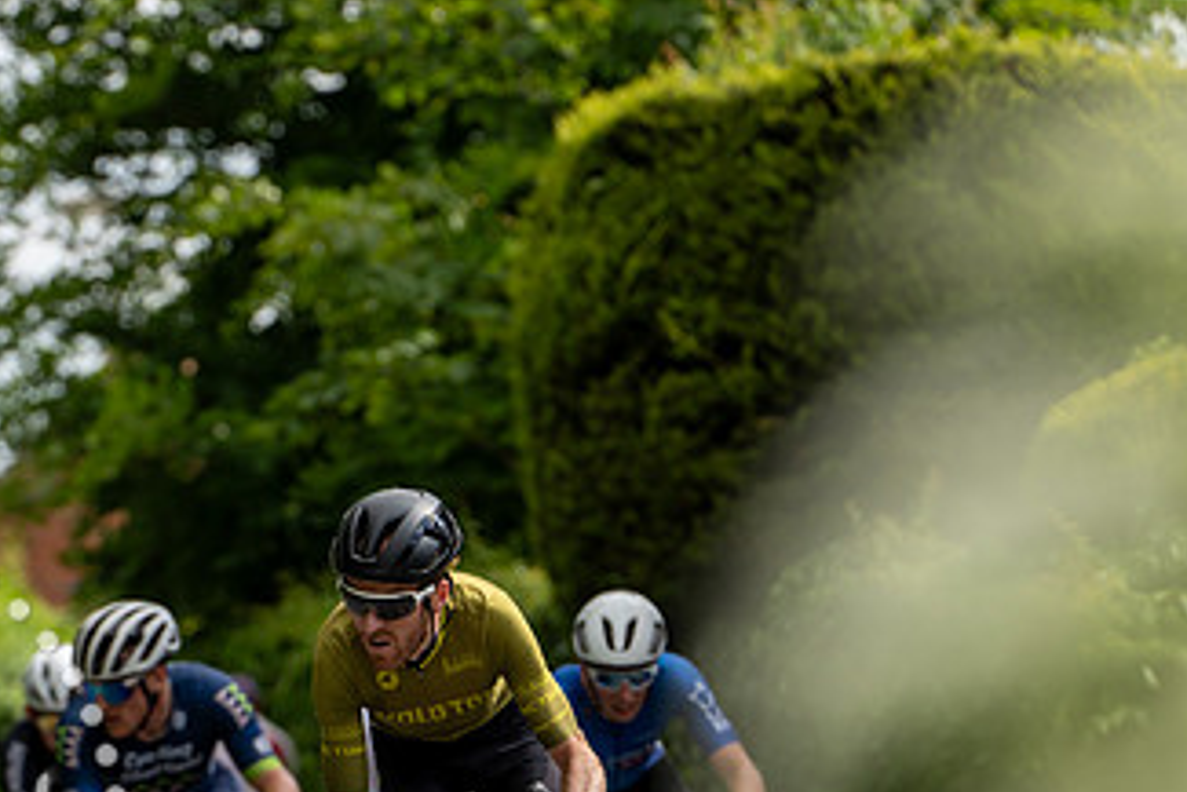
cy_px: 659
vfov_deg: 4.6
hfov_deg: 6.9
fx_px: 9830
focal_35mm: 298
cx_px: 354
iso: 100
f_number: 4
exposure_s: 1/640
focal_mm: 167
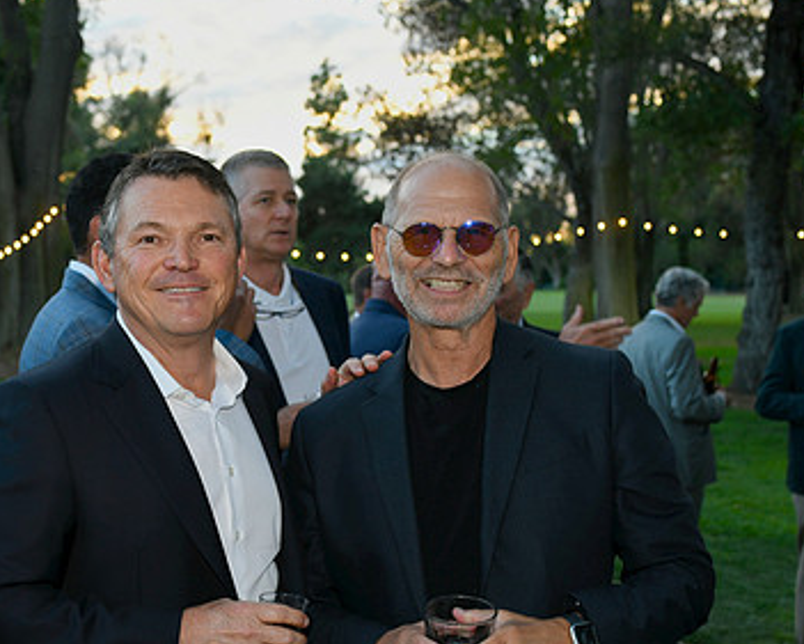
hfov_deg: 30.2
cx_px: 257
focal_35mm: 62
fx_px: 1476
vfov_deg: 24.5
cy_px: 427
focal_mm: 40
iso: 500
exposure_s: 1/125
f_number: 4.5
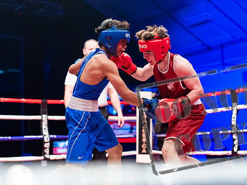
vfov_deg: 22.6
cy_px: 94
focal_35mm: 65
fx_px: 464
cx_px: 137
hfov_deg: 29.8
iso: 3200
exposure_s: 1/1000
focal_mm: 59
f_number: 2.5
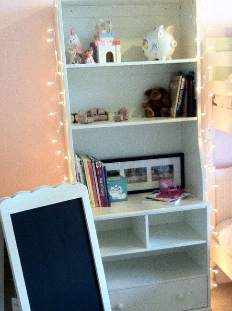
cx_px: 136
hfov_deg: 26.5
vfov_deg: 34.8
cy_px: 191
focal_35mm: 55
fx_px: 493
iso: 320
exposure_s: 1/15
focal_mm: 3.85
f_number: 2.8
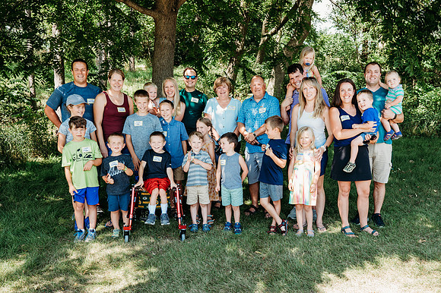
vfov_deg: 37.0
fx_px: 437
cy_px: 168
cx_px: 247
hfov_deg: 53.4
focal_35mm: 36
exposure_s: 1/200
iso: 200
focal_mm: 29.5
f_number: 4.5
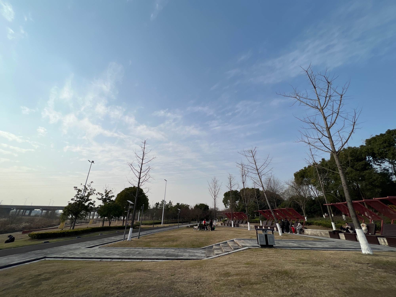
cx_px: 198
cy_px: 148
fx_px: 149
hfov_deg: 106.2
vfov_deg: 89.9
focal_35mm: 13
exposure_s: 1/2874
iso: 32
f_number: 1.8
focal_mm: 1.57
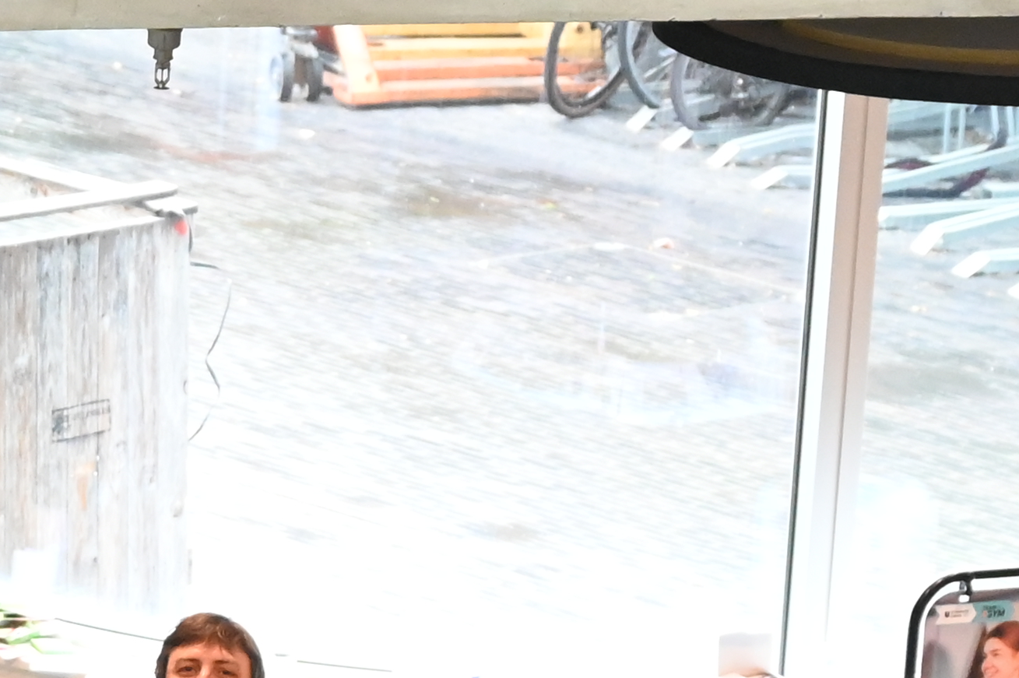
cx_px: -48
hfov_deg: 6.7
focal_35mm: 305
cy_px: 1387
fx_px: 8627
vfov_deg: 4.4
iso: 4000
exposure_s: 1/80
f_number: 6
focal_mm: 66
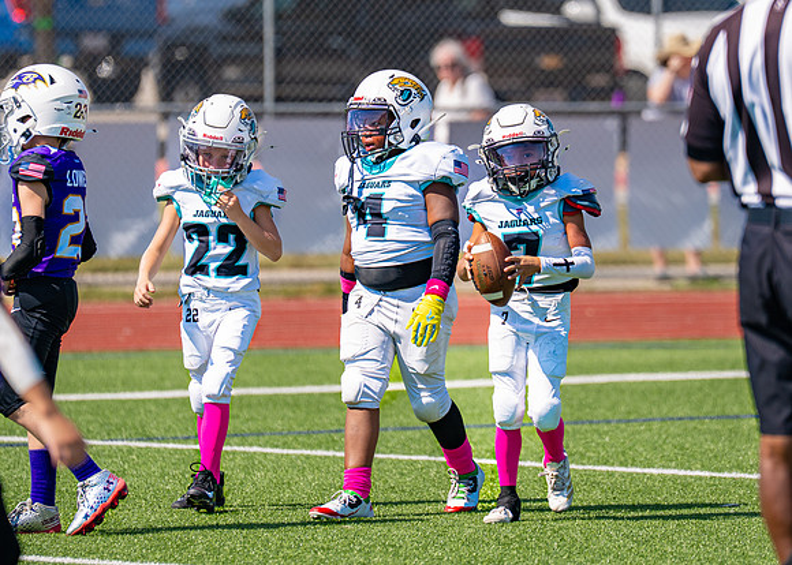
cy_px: 237
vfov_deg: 3.8
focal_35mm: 384
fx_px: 8627
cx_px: 484
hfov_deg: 5.3
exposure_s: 1/2000
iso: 100
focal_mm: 200
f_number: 2.8
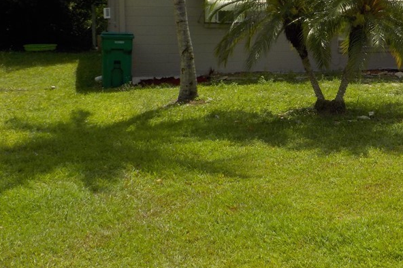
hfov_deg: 35.4
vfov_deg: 24.7
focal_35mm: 54
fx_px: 604
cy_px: 58
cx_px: 337
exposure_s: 1/1250
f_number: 3.3
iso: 125
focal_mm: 4.1
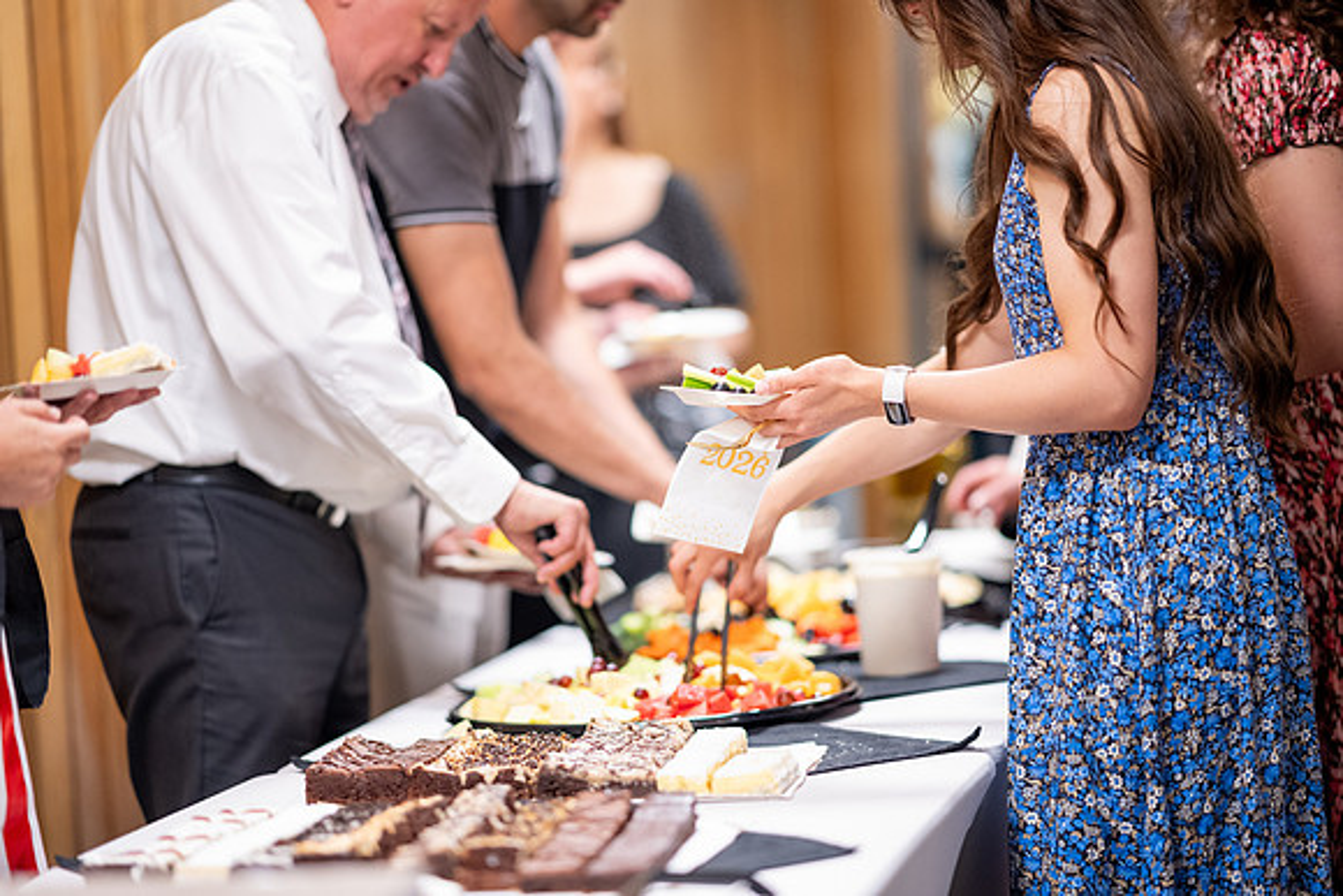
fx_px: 3918
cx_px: 672
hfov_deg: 19.5
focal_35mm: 105
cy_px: 448
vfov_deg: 13.0
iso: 1000
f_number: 1.4
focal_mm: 105
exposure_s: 1/125
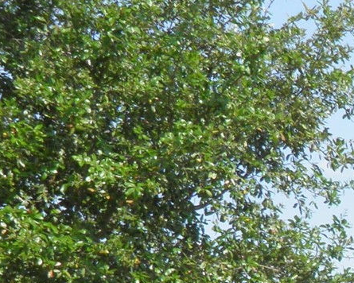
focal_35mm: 175
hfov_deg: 10.1
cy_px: 406
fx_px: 1833
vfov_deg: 8.7
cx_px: 733
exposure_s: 1/160
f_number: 5.7
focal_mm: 7.1
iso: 50
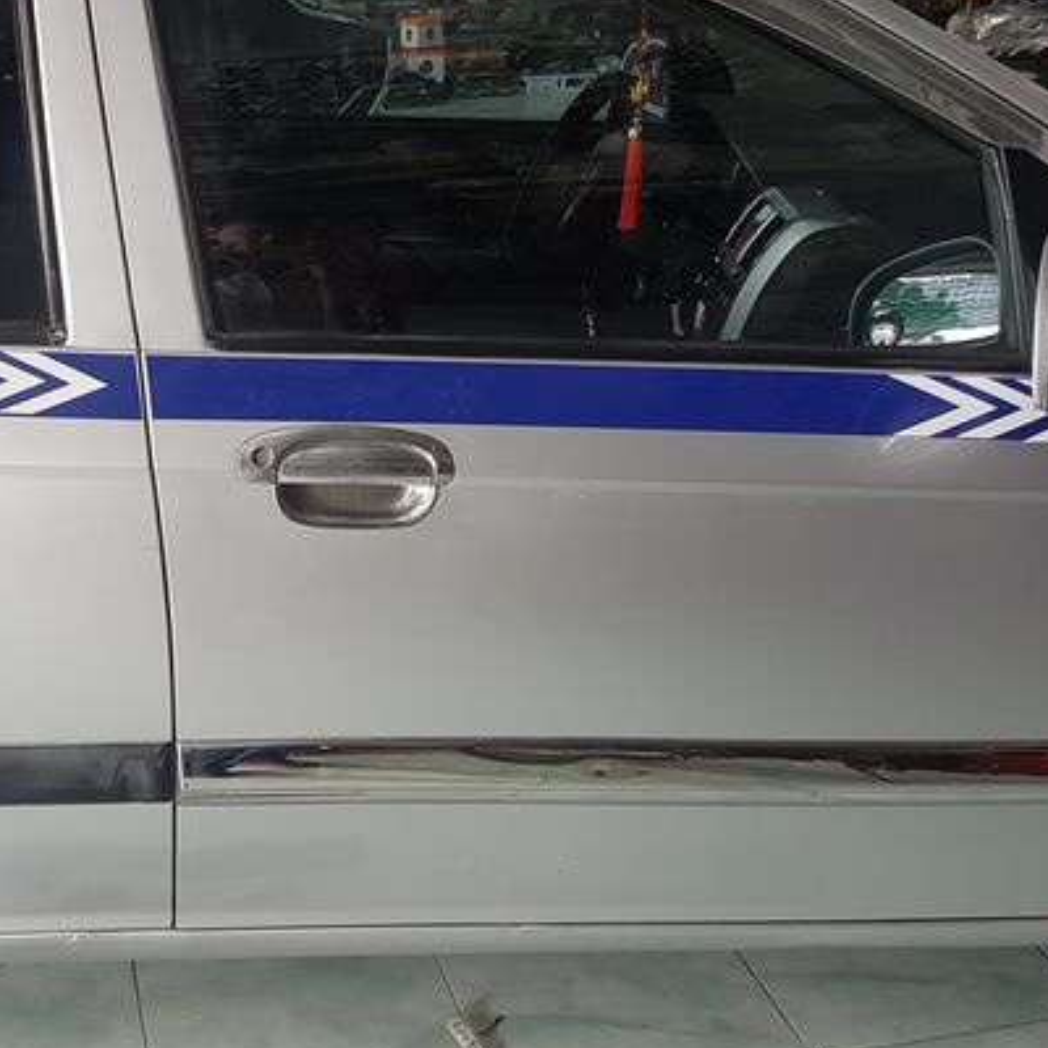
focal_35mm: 46
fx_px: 1576
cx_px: 328
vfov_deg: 36.5
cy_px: 383
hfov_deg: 36.3
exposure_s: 1/50
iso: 80
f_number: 1.7
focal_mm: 4.2
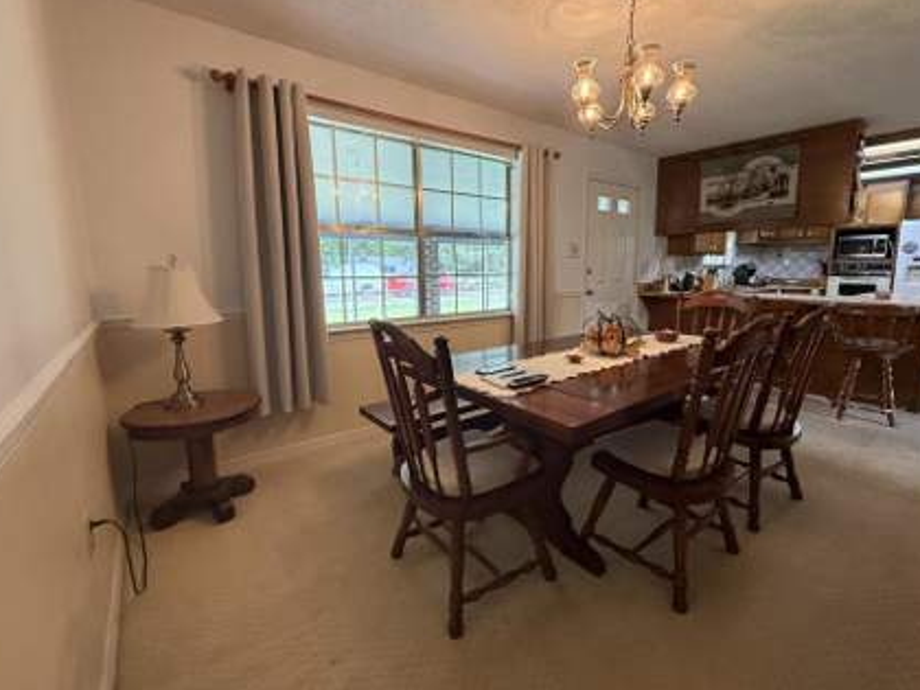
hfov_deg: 94.3
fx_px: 425
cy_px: 333
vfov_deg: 78.1
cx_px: 493
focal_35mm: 16
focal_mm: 2.22
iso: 500
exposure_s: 1/120
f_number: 2.2
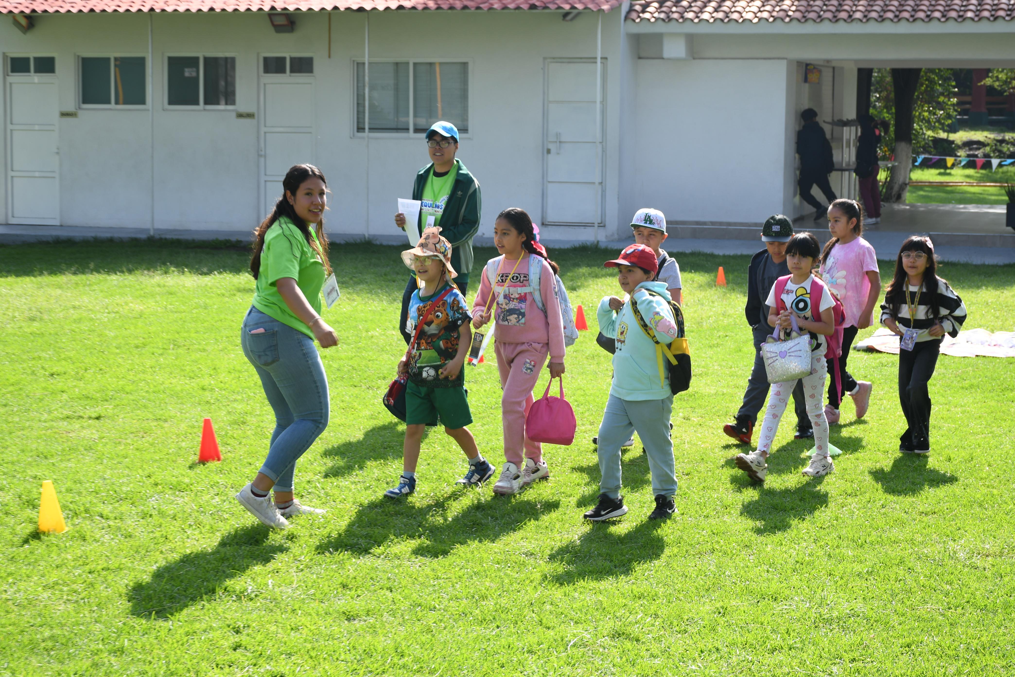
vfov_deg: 18.9
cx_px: 508
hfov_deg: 28.1
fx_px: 2030
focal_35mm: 72
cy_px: 338
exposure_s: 1/160
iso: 100
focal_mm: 48
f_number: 6.3
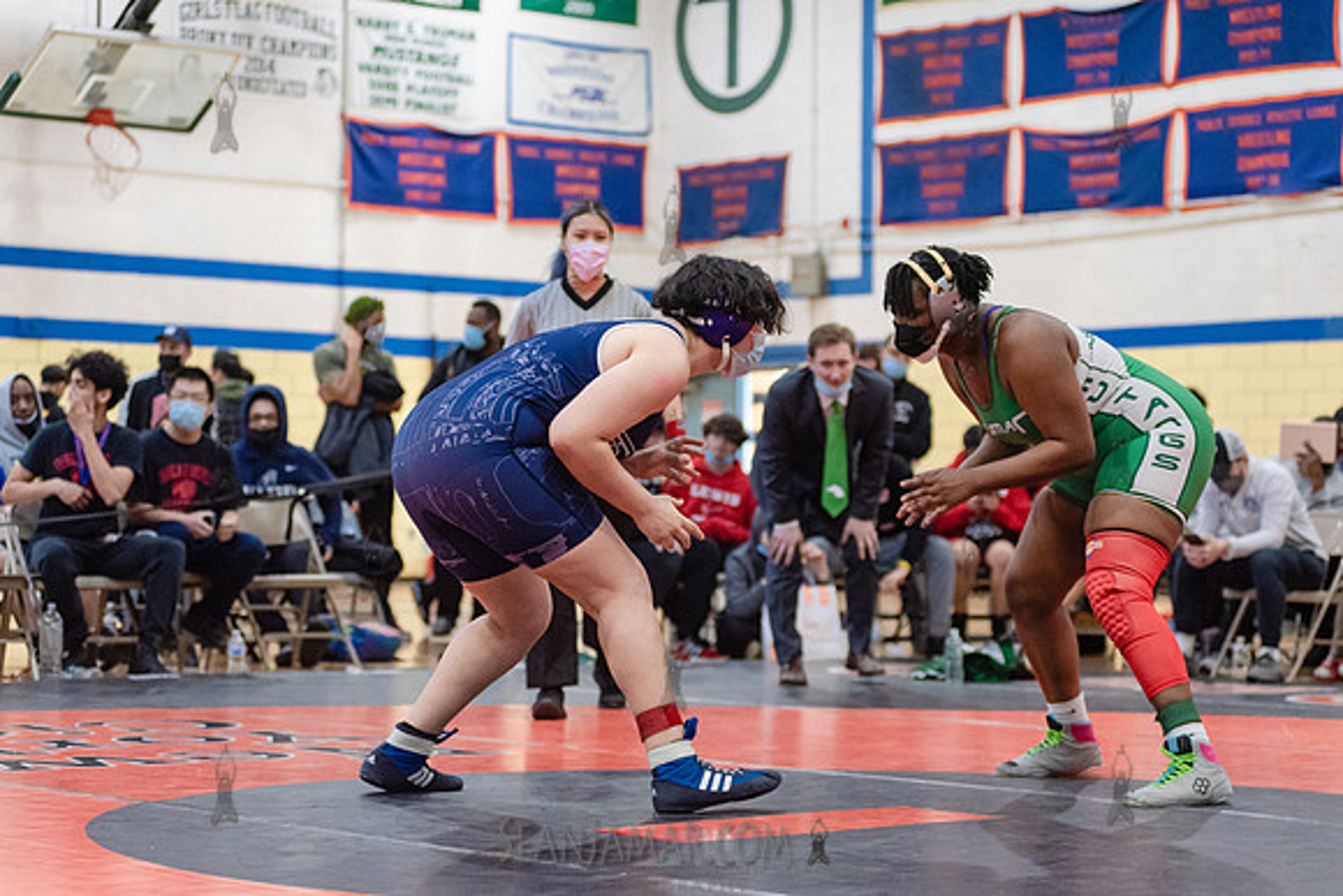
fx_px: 2985
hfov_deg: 25.4
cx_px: 672
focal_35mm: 80
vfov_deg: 17.1
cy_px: 448
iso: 4000
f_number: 3.5
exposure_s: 1/400
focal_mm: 80
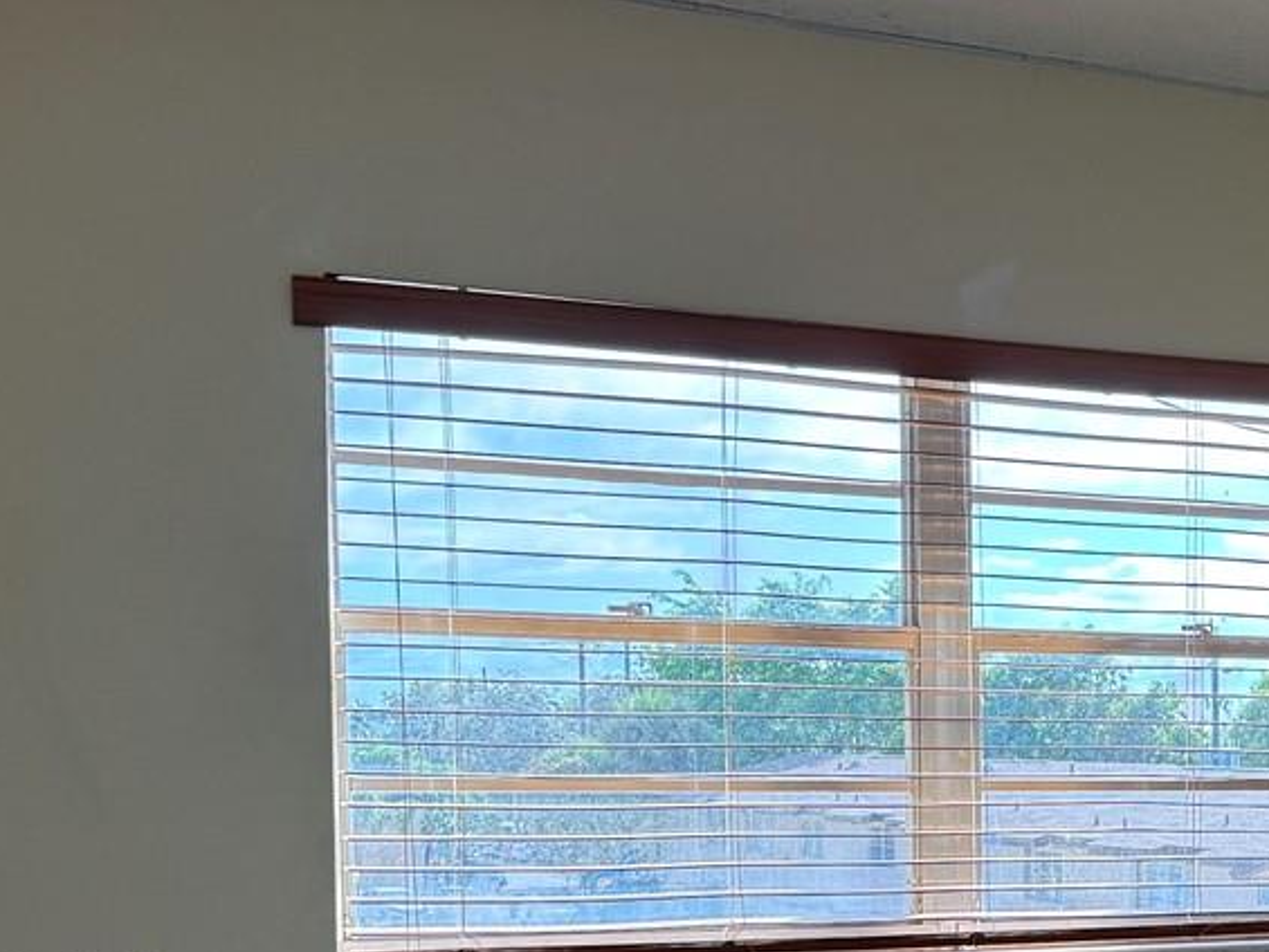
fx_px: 2493
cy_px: 986
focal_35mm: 68
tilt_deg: -5.9
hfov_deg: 27.1
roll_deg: -0.4
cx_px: 1247
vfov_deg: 20.8
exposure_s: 1/497
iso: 100
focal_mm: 6.76
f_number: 1.78
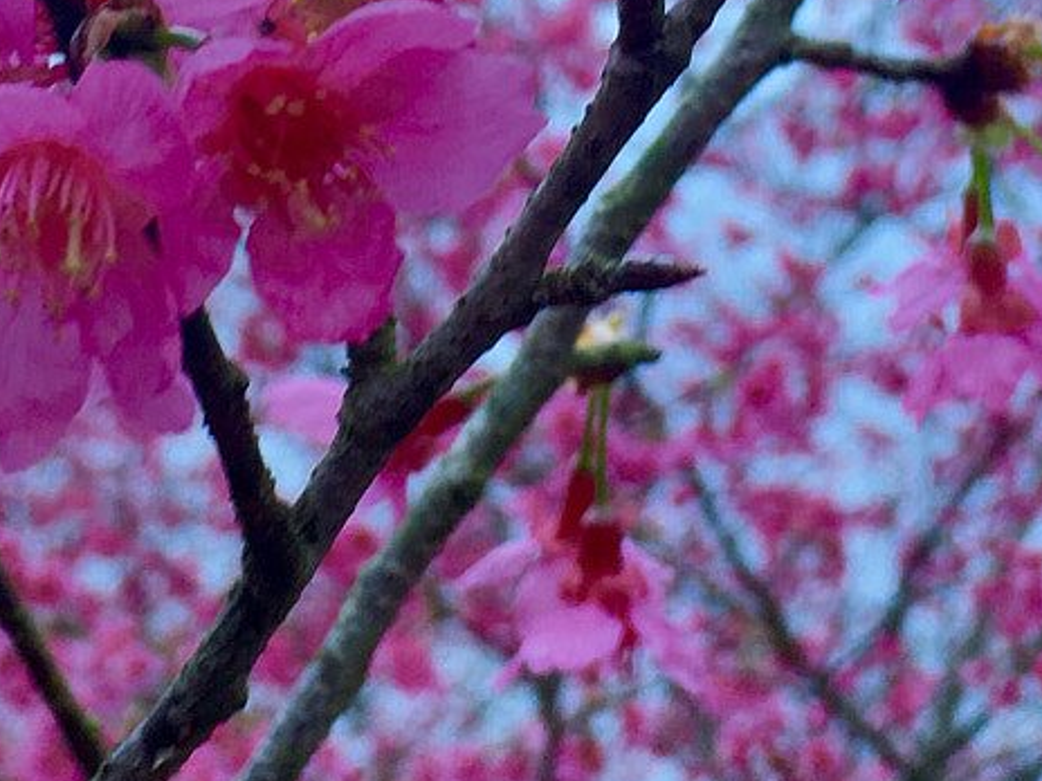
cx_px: 503
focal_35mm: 100
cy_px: -16
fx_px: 3010
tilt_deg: +31.6
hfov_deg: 19.6
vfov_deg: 14.5
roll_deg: -1.8
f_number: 2.2
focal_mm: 4.15
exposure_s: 1/30
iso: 40
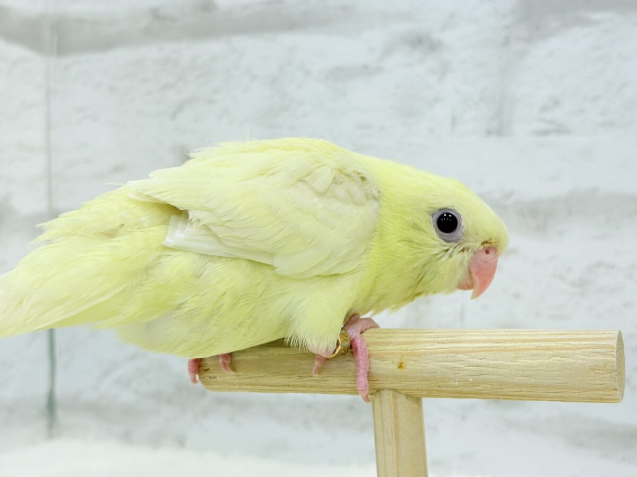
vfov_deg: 28.0
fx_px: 957
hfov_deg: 36.8
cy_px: 238
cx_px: 318
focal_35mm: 52
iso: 50
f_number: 1.6
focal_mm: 5.96
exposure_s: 1/100
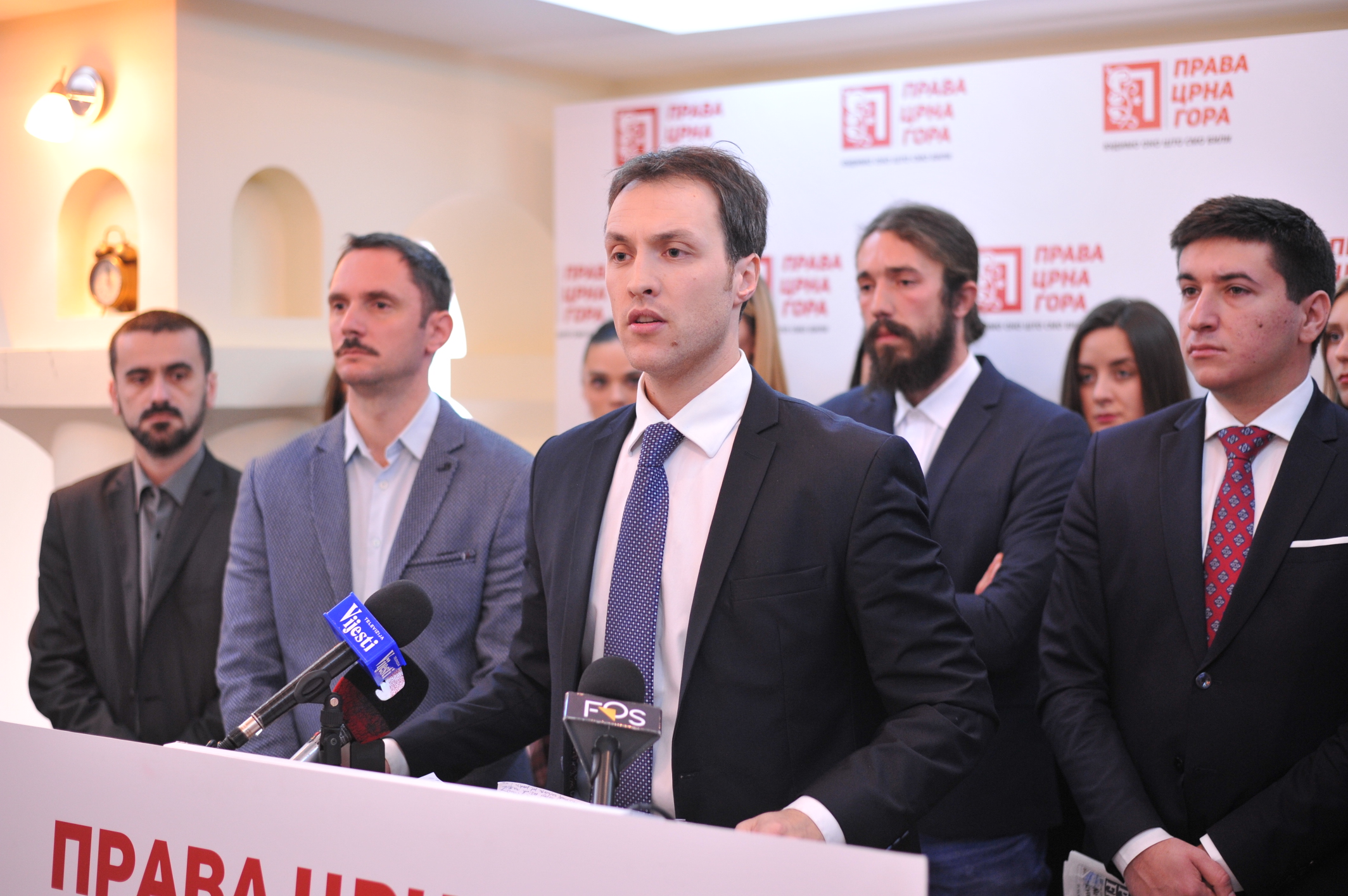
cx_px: 674
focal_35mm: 50
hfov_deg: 39.6
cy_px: 448
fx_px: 1871
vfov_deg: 27.0
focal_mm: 50
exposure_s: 1/125
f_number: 2.5
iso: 1600
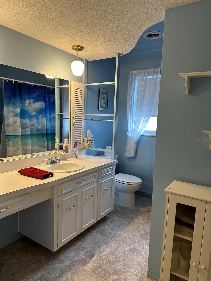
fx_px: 195
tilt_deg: -6.8
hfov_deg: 56.8
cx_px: 106
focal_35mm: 24
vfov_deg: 71.6
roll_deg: -2.4
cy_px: 140
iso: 125
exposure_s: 1/60
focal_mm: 6.86
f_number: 1.78
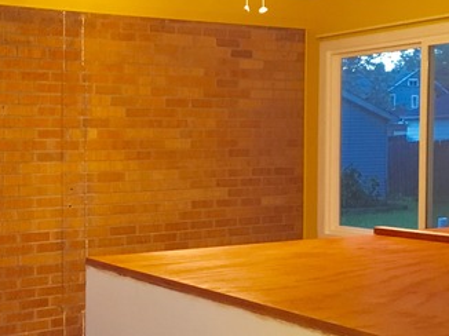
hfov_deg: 32.5
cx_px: 66
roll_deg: +0.1
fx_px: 739
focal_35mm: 57
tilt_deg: -1.2
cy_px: 182
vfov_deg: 25.6
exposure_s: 1/15
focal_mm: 4.15
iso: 250
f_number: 2.2
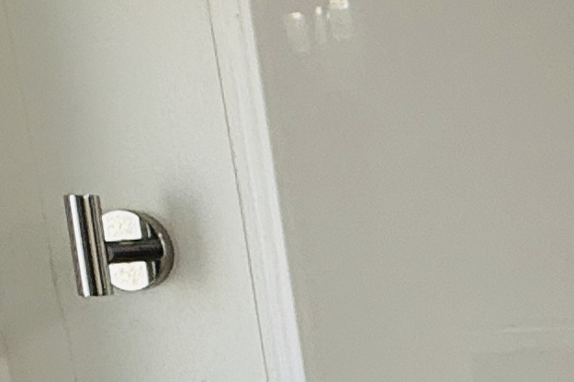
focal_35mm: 94
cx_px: 1030
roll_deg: +0.3
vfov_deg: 13.7
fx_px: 1498
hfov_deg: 17.6
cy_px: 575
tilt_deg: -13.3
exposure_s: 1/120
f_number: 2.2
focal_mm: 2.22
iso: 80
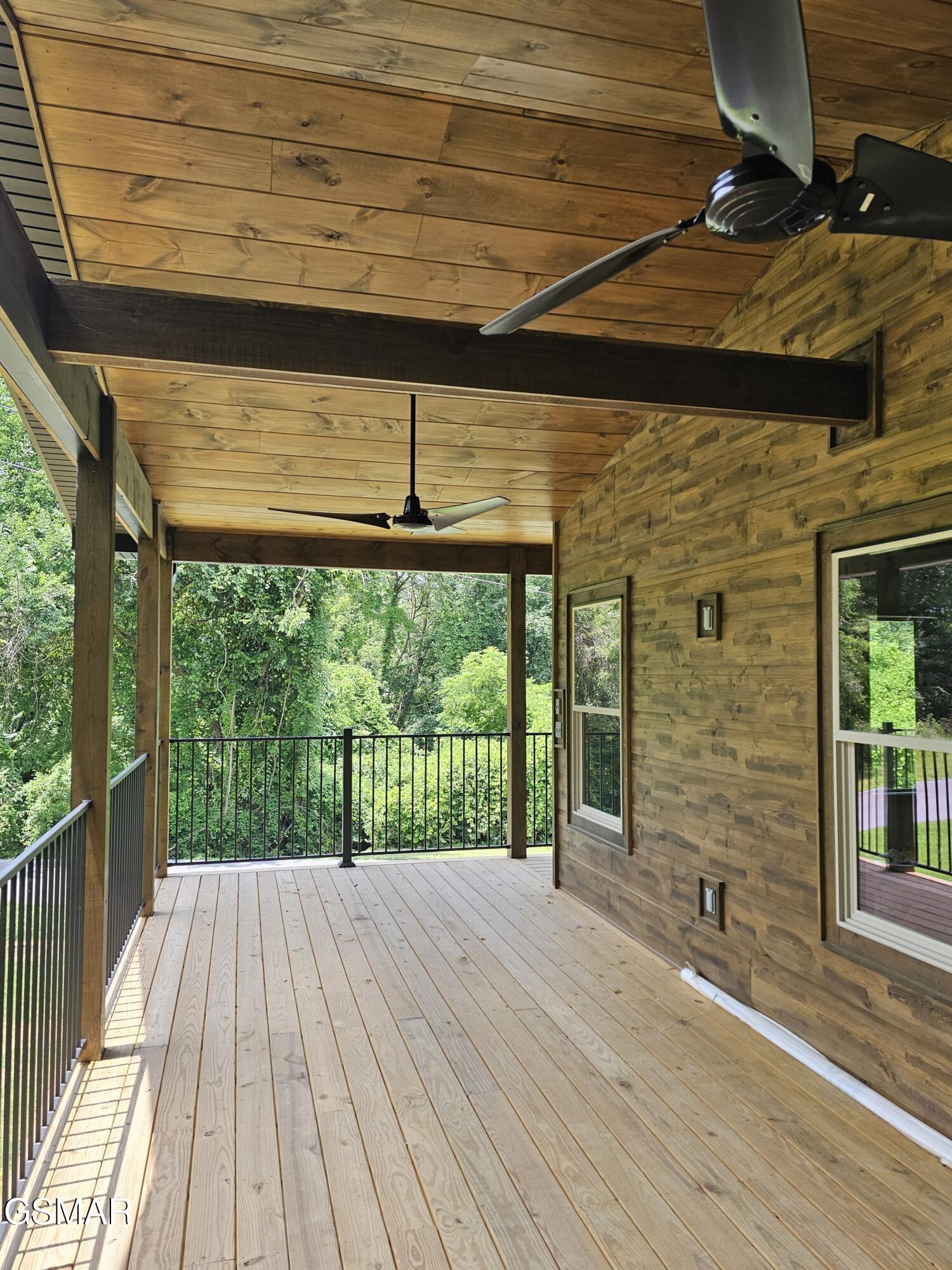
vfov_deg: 73.9
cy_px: 635
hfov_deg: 58.9
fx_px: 843
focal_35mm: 23
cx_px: 476
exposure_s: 1/182
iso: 25
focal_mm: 6.3
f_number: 1.7
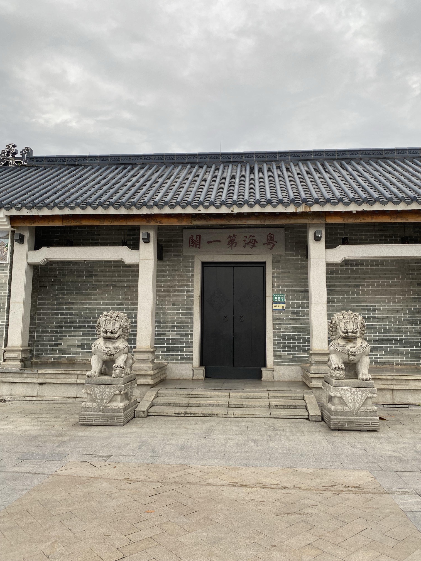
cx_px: 210
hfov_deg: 53.1
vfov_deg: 67.3
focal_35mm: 26
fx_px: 422
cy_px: 280
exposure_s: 1/121
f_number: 1.8
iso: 40
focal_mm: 4.25
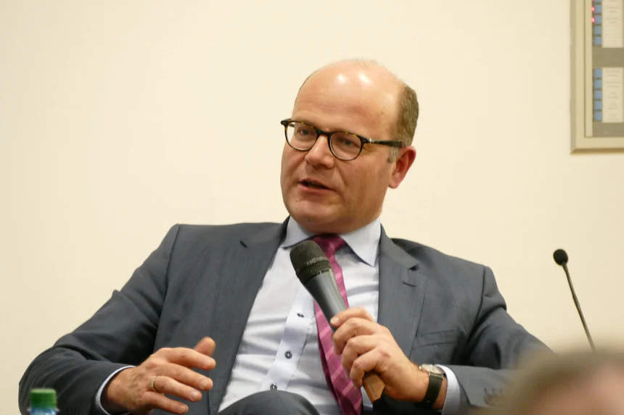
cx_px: 312
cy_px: 208
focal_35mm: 320
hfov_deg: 6.4
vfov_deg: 4.3
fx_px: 5545
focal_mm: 116.67
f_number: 4
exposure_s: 1/80
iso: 1600
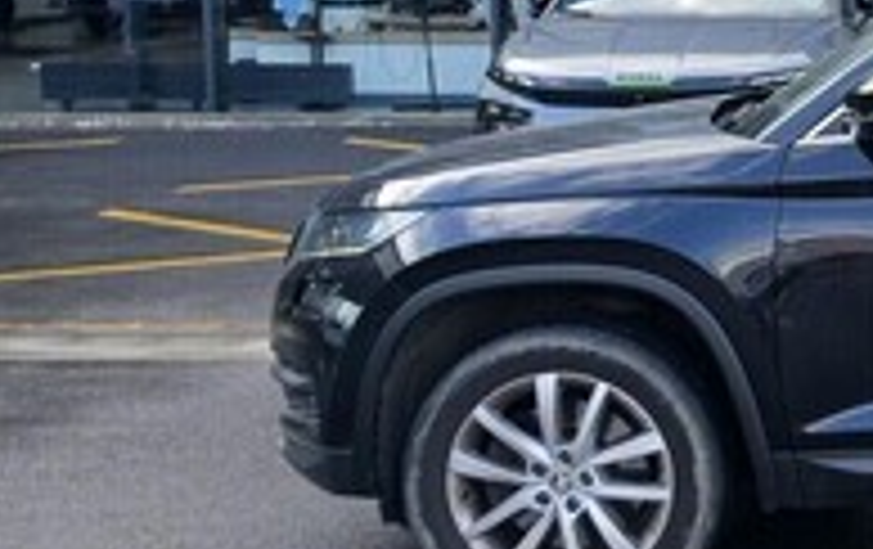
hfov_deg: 22.6
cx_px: 1228
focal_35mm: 78
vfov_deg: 16.7
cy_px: 106
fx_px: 1859
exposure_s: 1/123
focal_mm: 3.98
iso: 20
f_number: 1.8
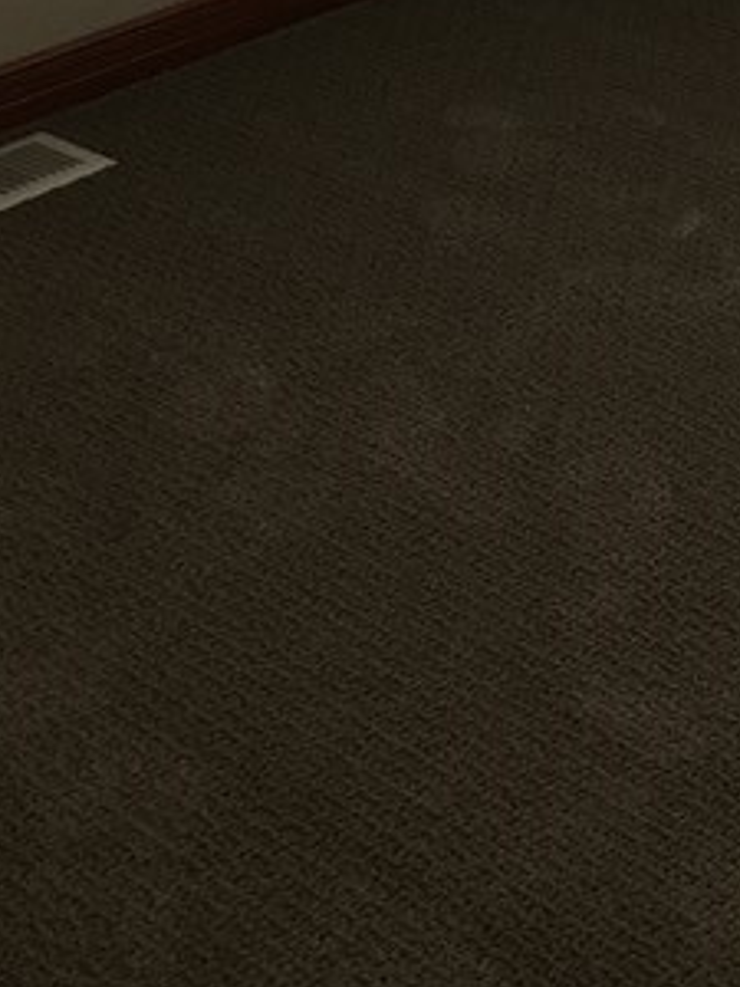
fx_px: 2822
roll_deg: -0.3
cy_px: -510
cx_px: 763
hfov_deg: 14.7
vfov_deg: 17.7
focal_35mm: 99
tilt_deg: -10.3
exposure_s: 1/128
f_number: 2.2
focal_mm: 4.15
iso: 25
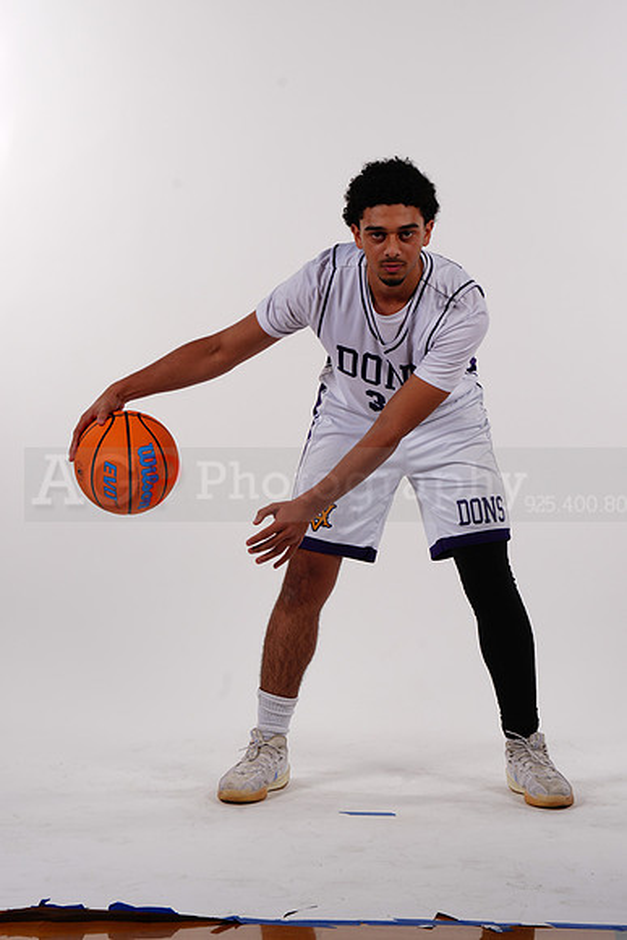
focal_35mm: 132
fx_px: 3446
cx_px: 314
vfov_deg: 15.5
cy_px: 470
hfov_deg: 10.4
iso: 200
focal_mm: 132
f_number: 10
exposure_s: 1/500
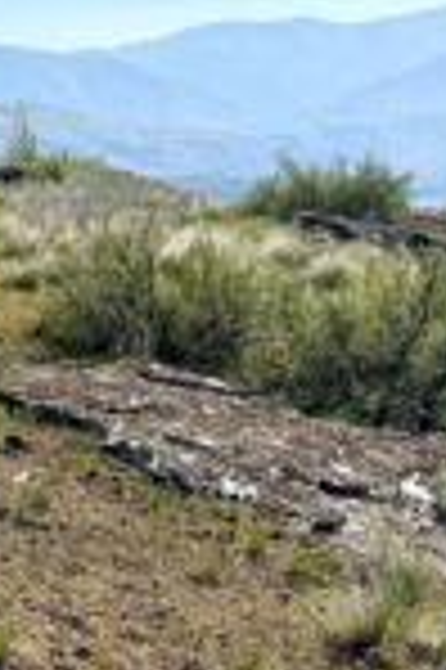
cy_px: 198
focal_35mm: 67
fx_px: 1248
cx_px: -176
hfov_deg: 18.5
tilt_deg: -3.3
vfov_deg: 29.8
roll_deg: +2.5
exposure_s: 1/9009
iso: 80
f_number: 1.78
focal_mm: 6.76
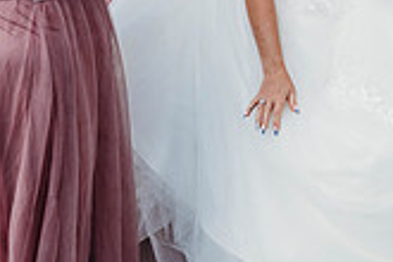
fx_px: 1343
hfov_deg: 16.0
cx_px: 464
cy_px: 0
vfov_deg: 11.0
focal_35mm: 123
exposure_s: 1/2500
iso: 400
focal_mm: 35
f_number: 4.5
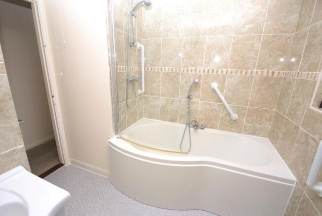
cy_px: 108
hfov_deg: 100.3
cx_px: 161
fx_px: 134
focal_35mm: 15
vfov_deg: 77.5
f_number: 5.6
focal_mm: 10
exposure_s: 1/60
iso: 400
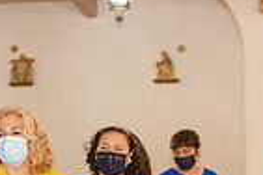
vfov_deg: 8.2
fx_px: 1198
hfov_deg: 12.5
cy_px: 256
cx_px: 116
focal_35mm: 164
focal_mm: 40
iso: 1000
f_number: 2.8
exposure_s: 1/160
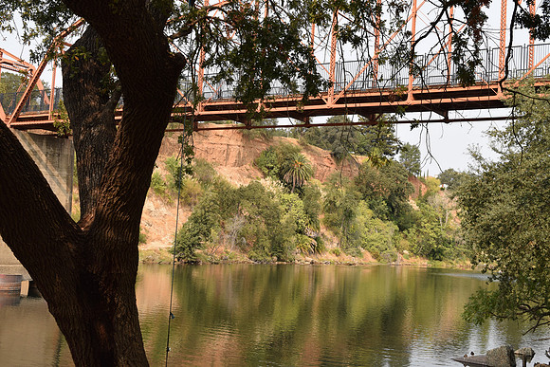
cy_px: 184
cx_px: 275
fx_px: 711
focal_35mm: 46
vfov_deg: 29.0
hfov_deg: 42.3
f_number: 9
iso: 200
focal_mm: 31
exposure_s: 1/320
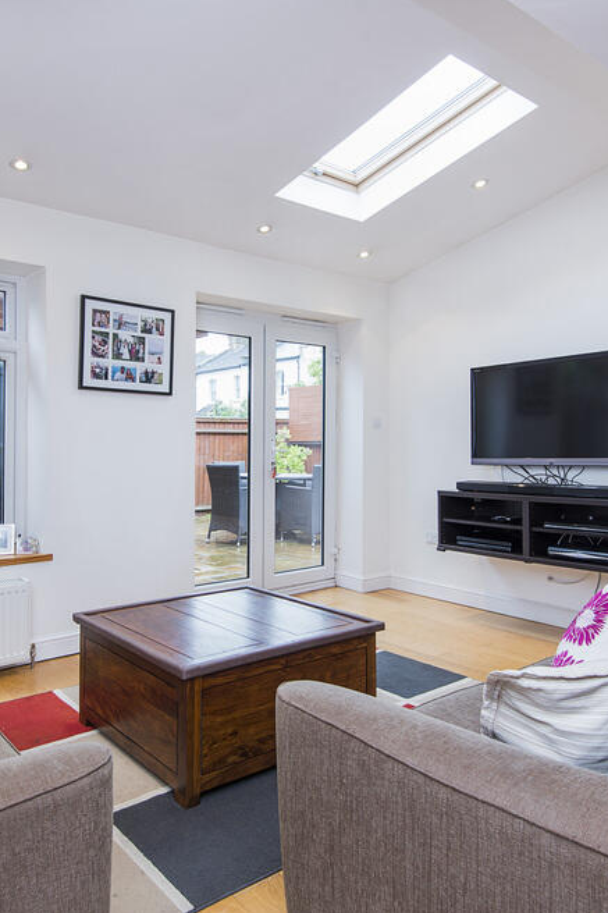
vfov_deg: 71.5
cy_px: 440
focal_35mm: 25
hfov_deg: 50.8
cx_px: 234
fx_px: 634
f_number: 8
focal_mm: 16
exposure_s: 1/13
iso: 200
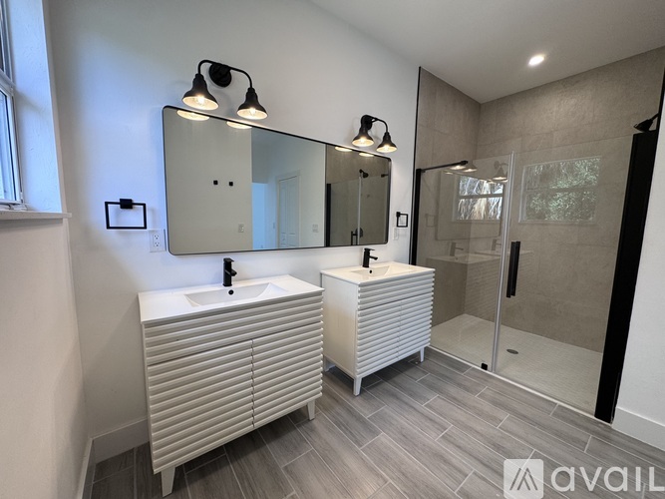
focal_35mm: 14
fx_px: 269
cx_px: 332
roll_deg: -1.6
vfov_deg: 85.7
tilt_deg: -6.6
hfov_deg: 102.1
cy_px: 250
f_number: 2.2
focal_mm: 2.22
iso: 100
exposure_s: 1/120
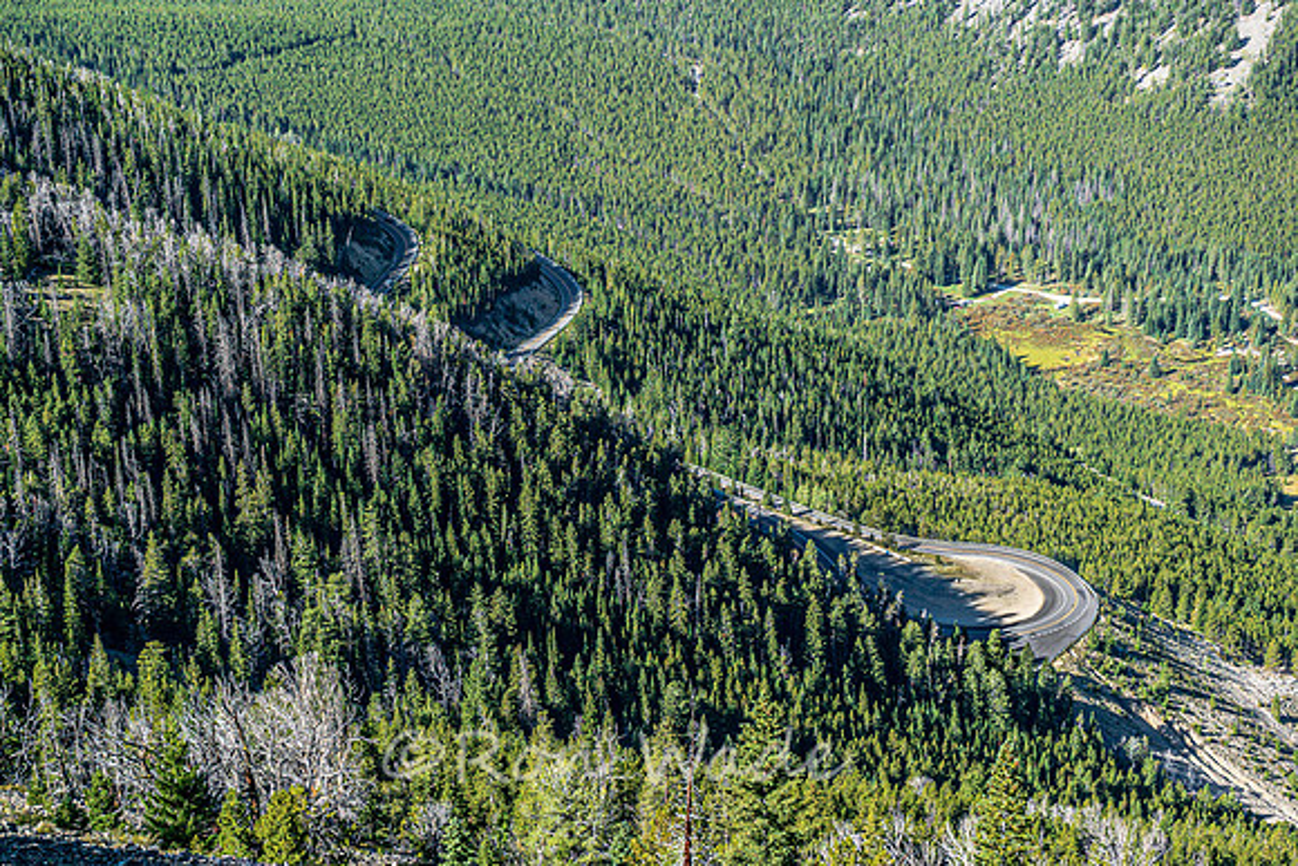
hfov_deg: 28.8
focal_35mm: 70
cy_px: 433
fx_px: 2524
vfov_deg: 19.5
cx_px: 649
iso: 400
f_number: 9
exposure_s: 1/640
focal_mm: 70
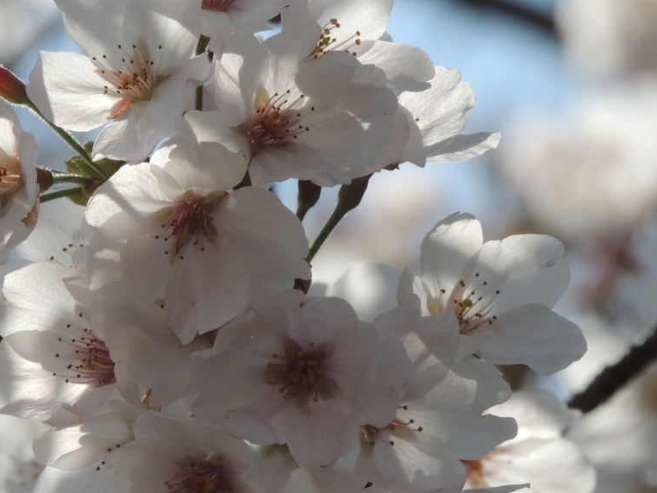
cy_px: 276
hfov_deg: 2.7
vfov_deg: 2.0
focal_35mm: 740
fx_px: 14049
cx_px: 161
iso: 400
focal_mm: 83.8
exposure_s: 1/1600
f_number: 6.8
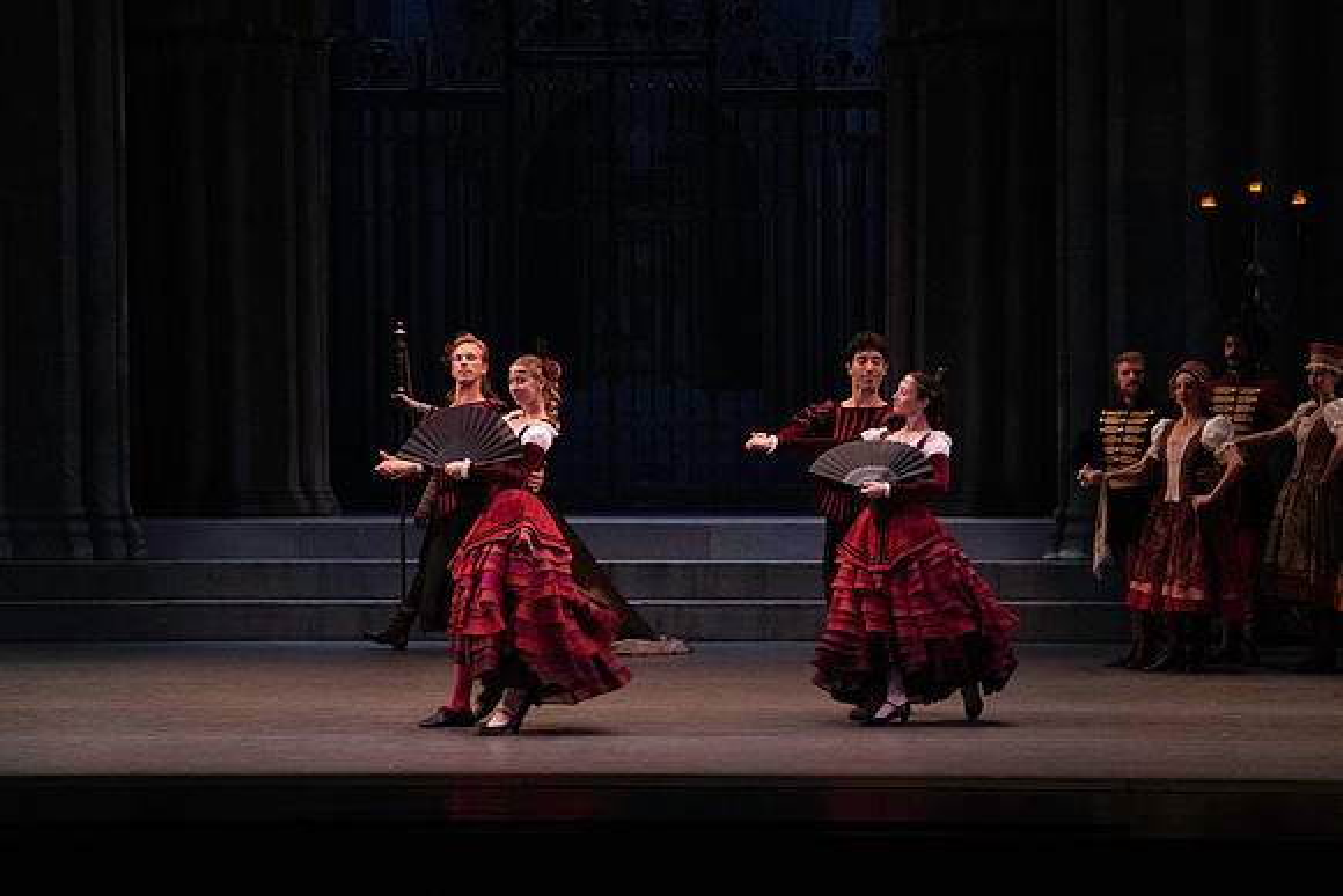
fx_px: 5448
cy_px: 448
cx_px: 672
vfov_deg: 9.4
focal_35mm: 146
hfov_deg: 14.1
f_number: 7.1
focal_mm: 146
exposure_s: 1/400
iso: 12800
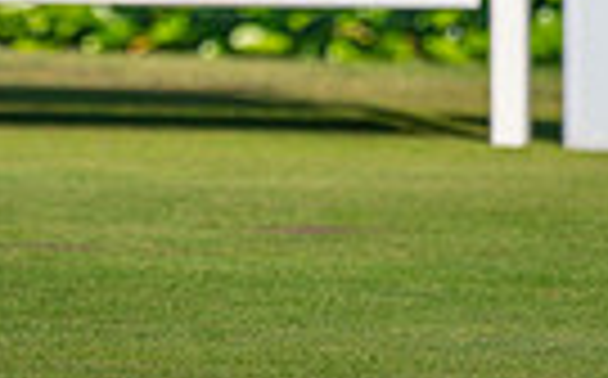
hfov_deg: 1.6
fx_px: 21729
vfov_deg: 1.0
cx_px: -225
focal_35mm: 1313
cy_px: -443
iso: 200
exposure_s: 1/4000
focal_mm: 300
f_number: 5
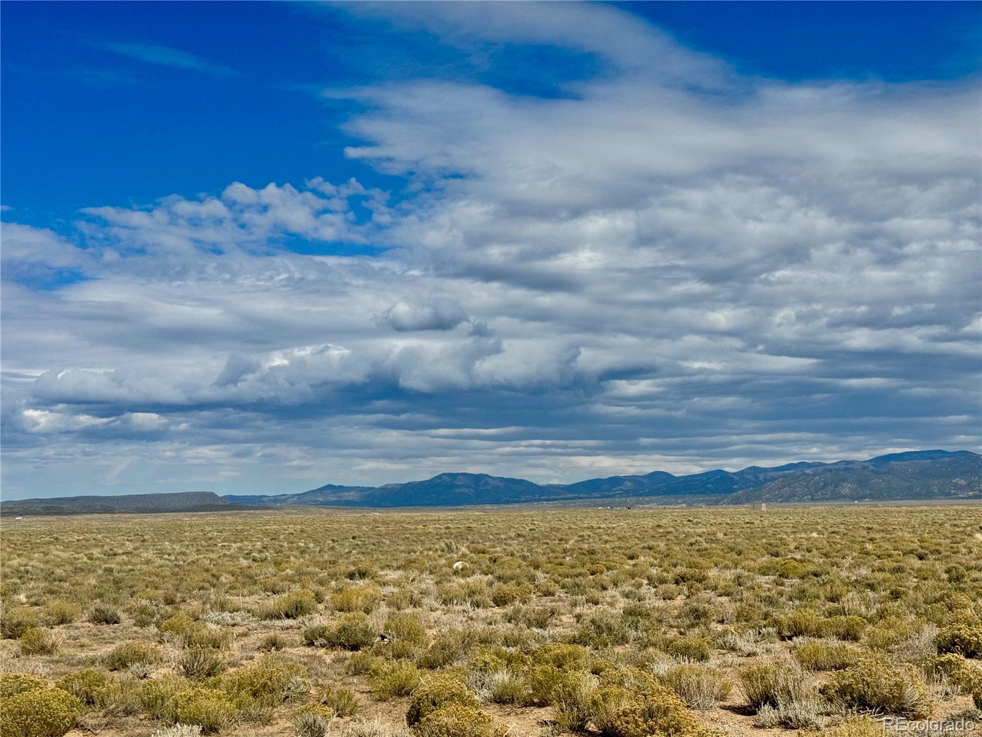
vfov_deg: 30.3
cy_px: 368
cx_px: 491
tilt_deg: +5.1
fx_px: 1362
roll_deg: +0.3
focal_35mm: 48
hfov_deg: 39.7
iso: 64
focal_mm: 6.76
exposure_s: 1/10526
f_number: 1.78
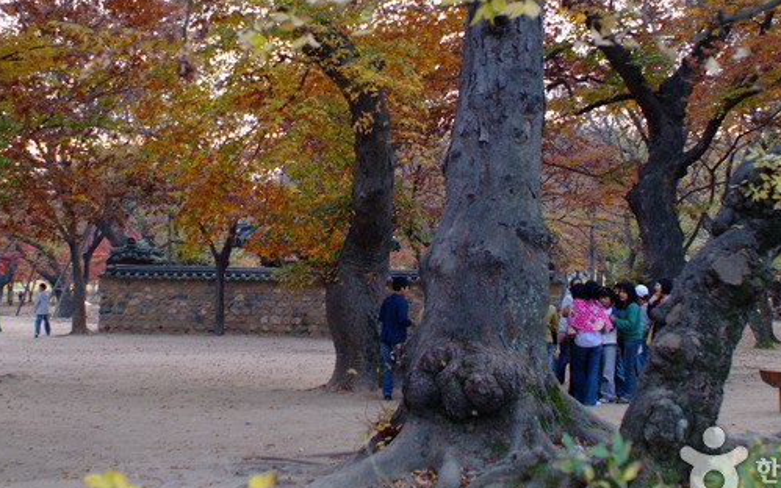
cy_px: 161
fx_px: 1277
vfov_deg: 21.6
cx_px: 390
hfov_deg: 34.0
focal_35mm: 60
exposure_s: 1/45
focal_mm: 28
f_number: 3.5
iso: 400
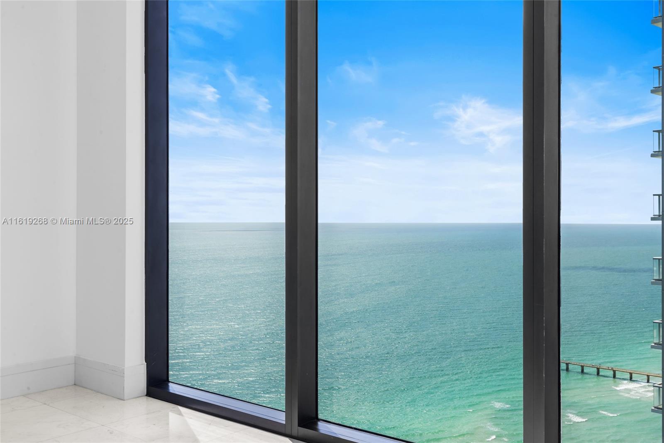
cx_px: 332
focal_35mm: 35
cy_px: 222
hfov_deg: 54.4
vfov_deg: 37.8
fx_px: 645
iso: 250
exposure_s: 1/15
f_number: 14
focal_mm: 35
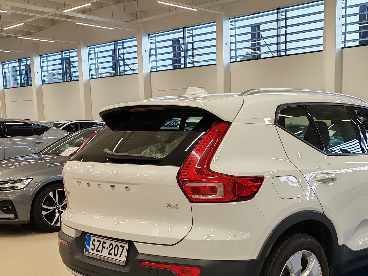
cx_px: 253
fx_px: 532
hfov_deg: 37.7
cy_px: 208
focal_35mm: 50
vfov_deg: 28.7
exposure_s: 1/100
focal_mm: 6.12
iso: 100
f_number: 1.9
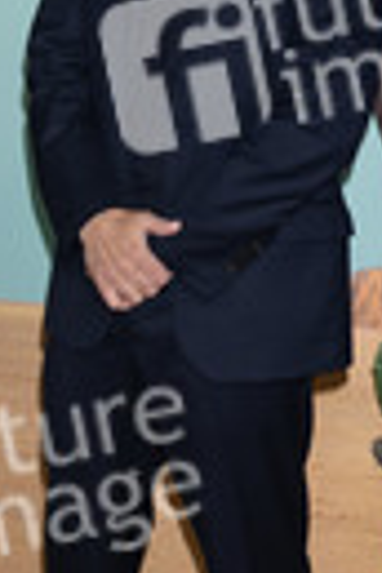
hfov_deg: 11.4
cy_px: 271
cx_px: 458
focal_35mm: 118
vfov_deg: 17.3
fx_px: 1878
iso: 400
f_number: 6.3
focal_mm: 38
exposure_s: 1/200
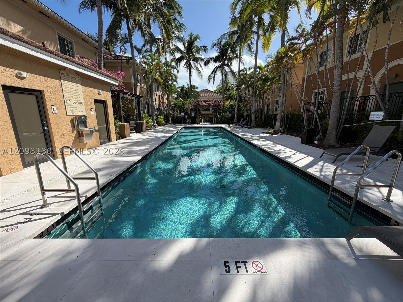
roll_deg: +0.3
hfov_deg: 102.1
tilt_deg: -13.3
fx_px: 163
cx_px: 202
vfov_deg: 85.7
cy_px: 151
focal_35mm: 14
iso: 25
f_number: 2.2
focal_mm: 2.22
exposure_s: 1/770
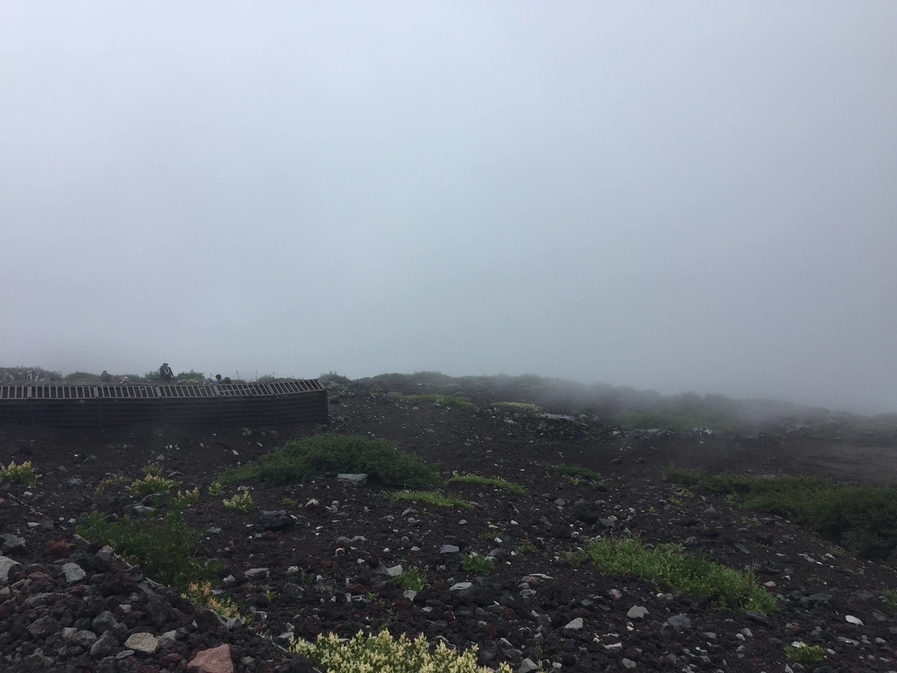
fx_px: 751
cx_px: 448
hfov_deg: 61.7
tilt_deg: -23.0
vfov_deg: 48.2
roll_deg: -1.0
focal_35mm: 29
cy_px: 336
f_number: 2.2
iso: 32
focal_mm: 4.15
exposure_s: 1/682
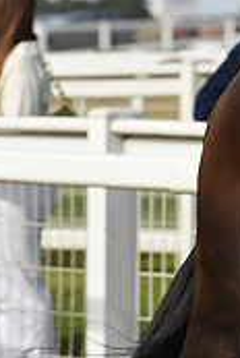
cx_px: 588
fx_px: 4332
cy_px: -34
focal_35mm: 435
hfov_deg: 3.1
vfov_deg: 4.7
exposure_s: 1/2000
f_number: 5.6
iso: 400
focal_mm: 130
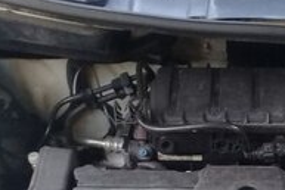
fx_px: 871
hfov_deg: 18.0
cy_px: 272
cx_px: 295
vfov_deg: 12.0
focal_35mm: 110
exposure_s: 1/33
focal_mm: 3.3
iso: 100
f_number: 2.2
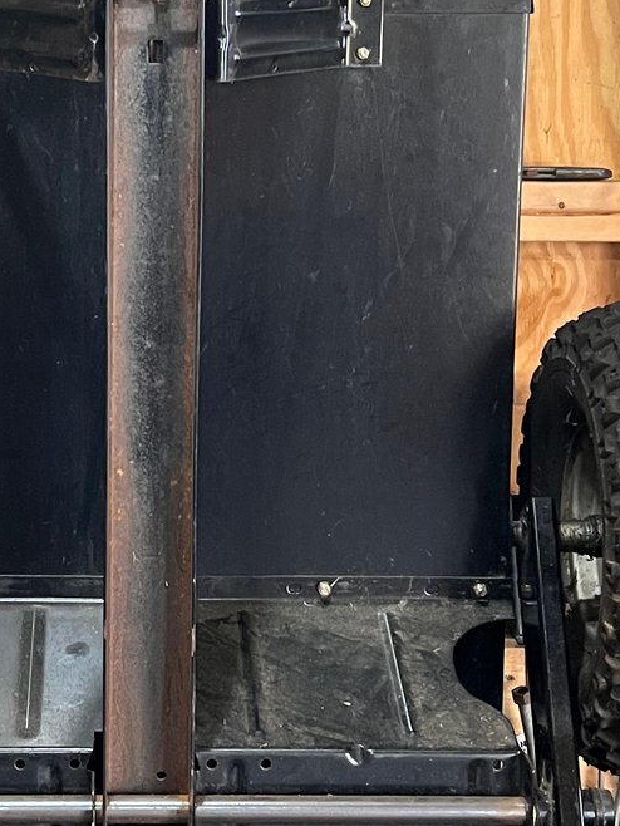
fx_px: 1885
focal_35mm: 79
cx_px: 153
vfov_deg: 24.7
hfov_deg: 18.6
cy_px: 326
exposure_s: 1/60
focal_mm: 5.7
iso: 320
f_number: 1.5
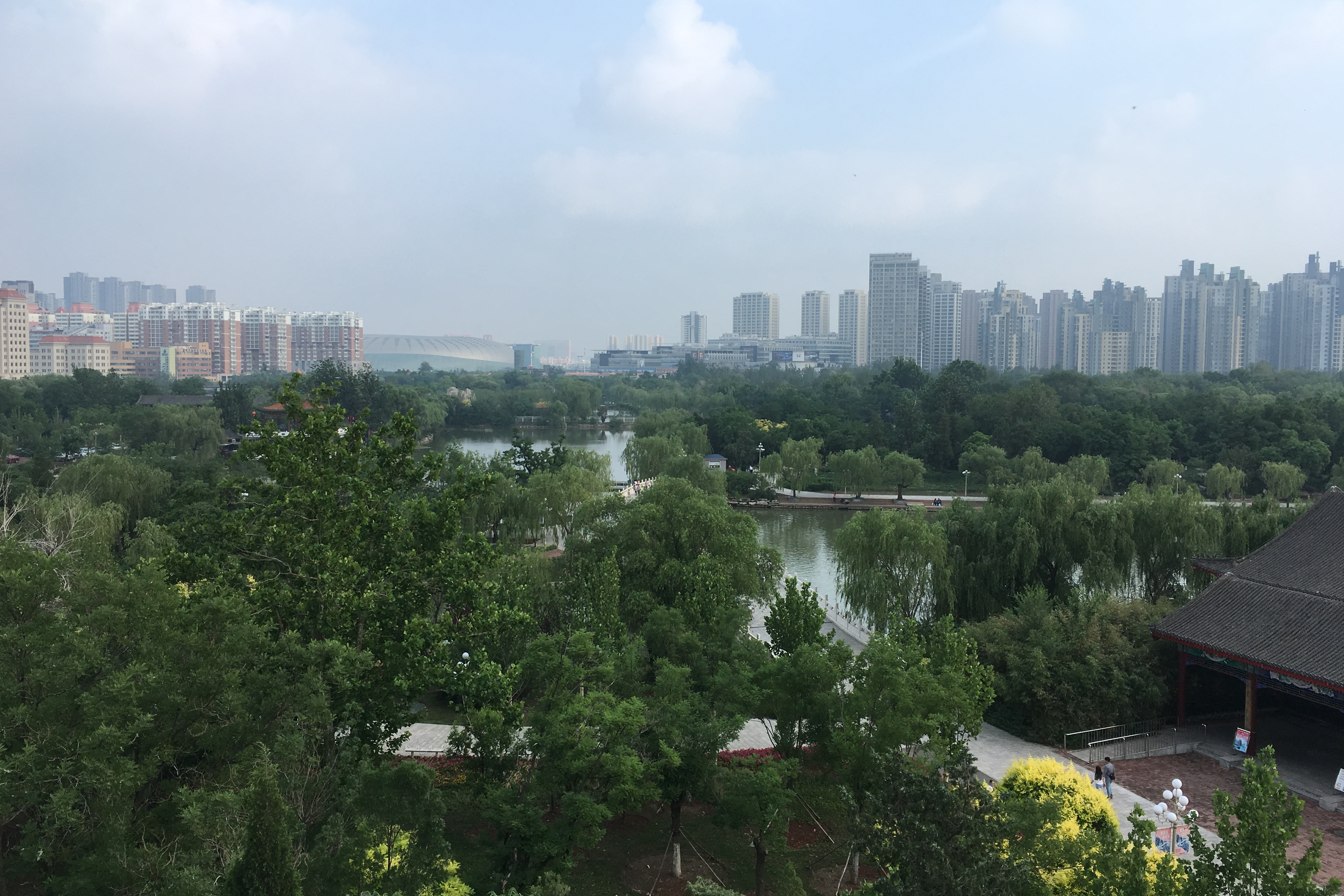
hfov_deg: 60.3
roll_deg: -0.9
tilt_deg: -3.6
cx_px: 657
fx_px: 1157
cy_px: 433
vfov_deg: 42.3
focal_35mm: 31
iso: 25
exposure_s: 1/693
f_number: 2.2
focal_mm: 4.15
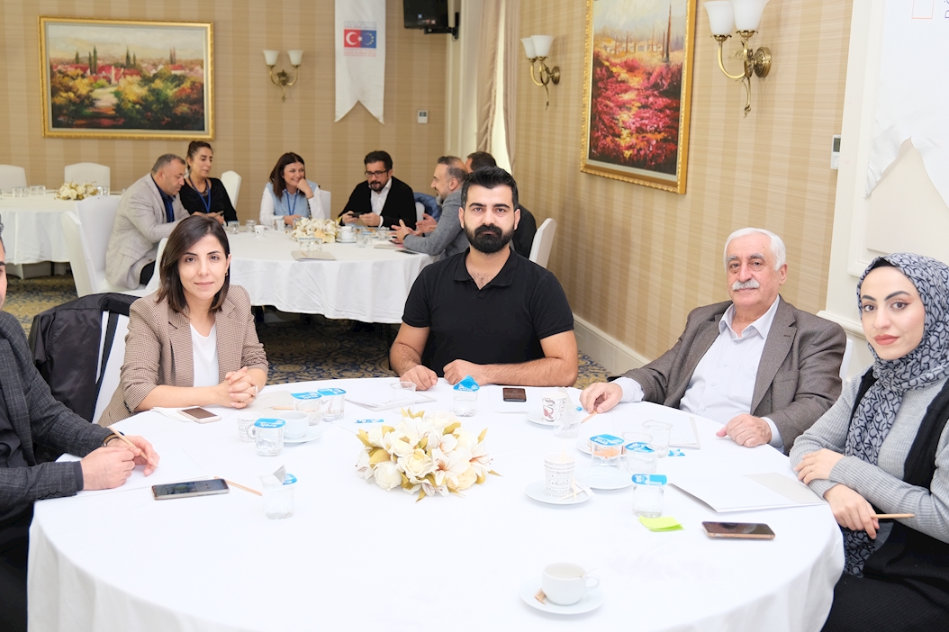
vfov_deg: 32.6
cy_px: 339
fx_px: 1080
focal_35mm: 41
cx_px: 429
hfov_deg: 47.4
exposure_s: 1/60
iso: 800
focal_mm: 24.2
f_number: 2.8
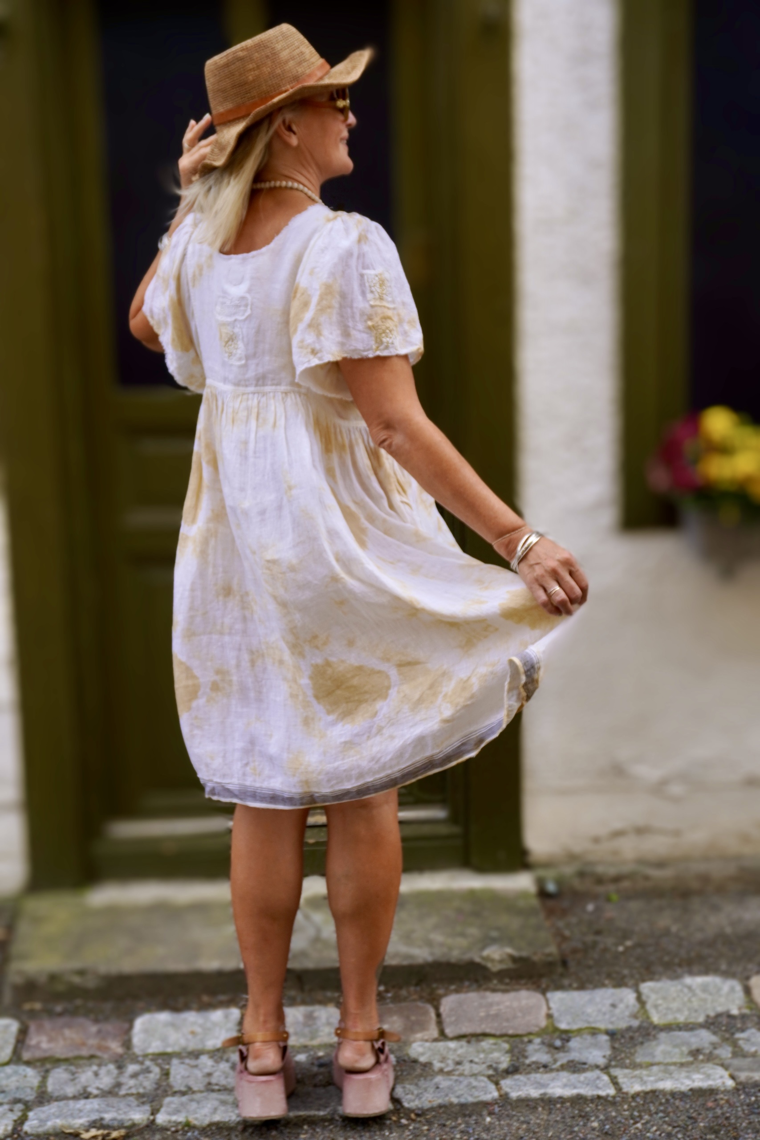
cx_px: 380
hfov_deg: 34.2
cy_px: 570
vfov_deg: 49.6
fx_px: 1235
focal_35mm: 39
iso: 100
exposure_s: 1/320
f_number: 5
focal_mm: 26
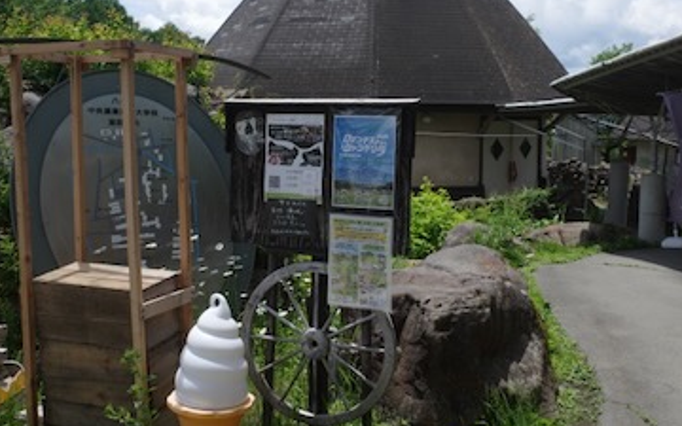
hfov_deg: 51.5
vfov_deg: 33.5
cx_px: 354
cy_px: 176
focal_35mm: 38
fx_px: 706
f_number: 5.6
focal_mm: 18.3
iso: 200
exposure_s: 1/800
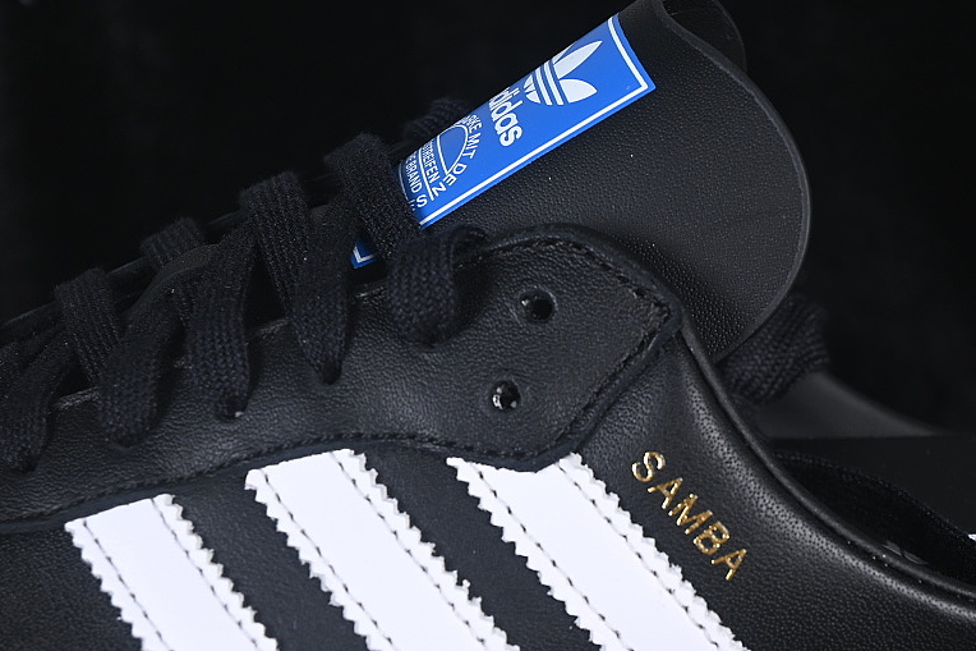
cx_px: 657
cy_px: 435
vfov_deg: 12.9
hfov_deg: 19.2
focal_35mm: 106
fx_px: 2873
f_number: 6.3
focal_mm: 50
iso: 160
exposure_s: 1/60
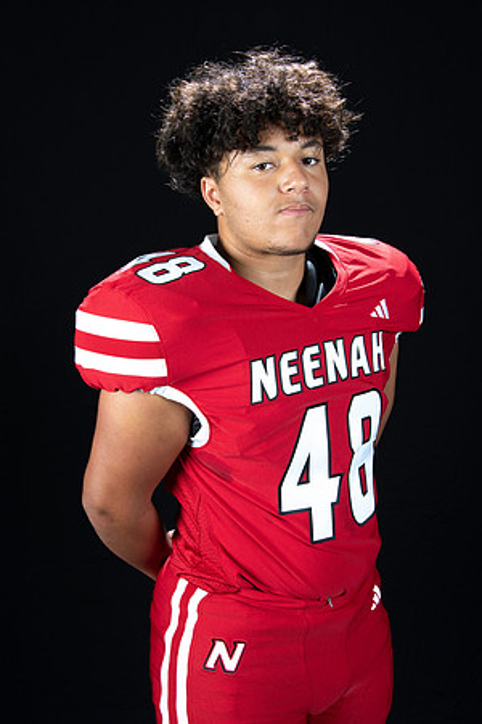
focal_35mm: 58
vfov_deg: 34.5
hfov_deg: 23.4
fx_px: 1165
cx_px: 241
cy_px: 362
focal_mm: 58
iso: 320
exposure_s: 1/160
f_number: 9
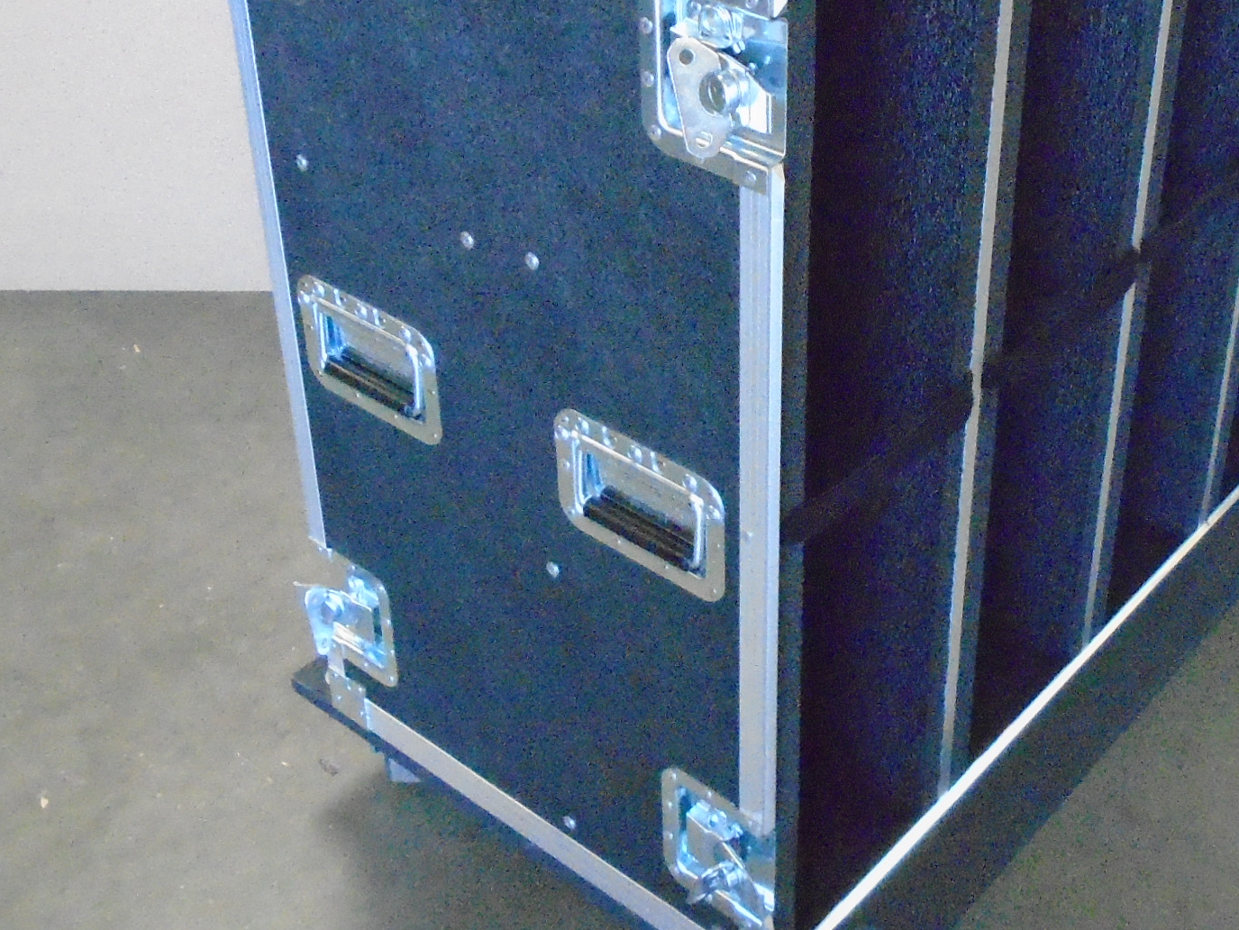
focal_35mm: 49
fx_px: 1754
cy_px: 274
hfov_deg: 38.3
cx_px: 852
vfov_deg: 29.4
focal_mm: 4.6
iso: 1600
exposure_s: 1/160
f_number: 3.2
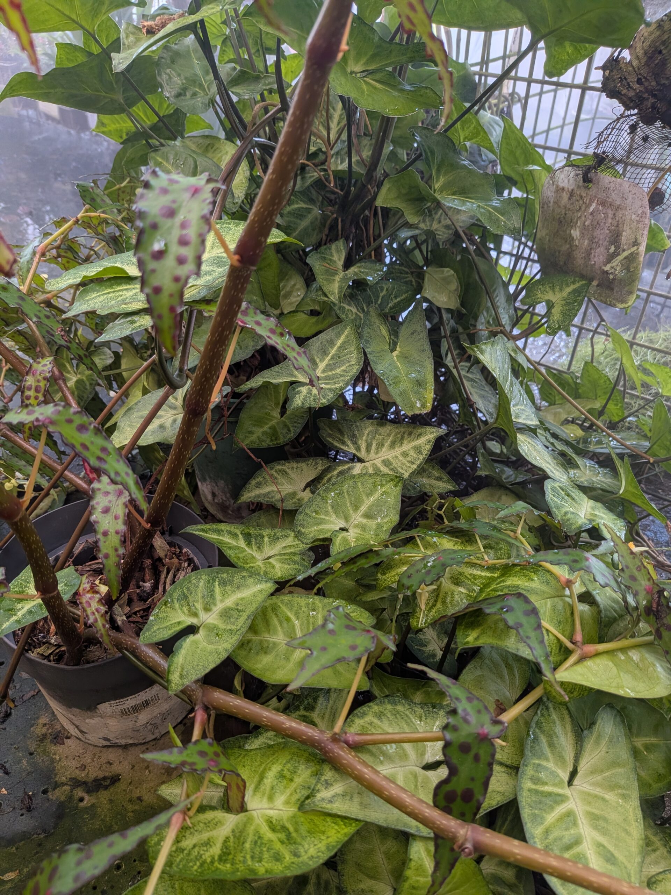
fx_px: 620
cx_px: 336
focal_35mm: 24
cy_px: 448
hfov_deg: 56.8
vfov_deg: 71.6
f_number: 1.7
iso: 29
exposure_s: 1/257
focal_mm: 4.53
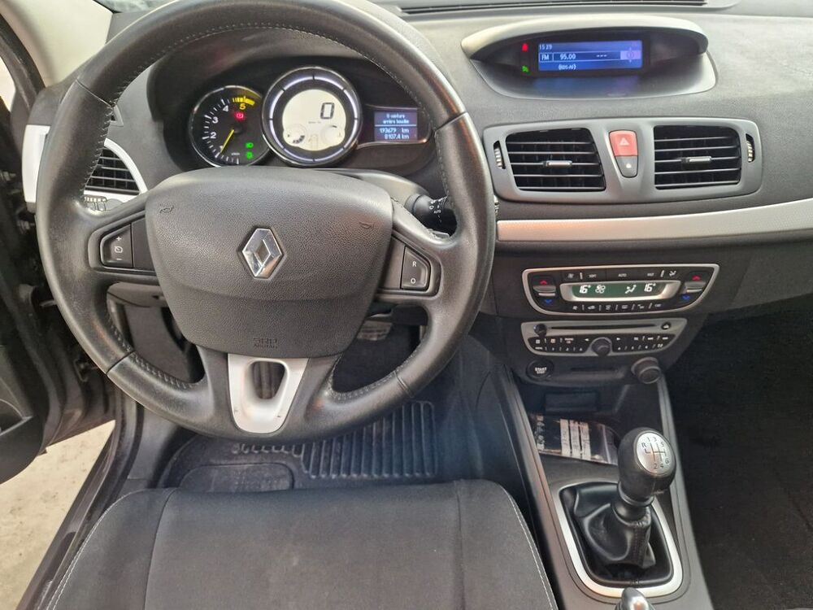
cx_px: 406
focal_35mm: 23
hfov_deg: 73.9
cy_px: 305
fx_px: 540
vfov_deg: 58.9
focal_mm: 5.4
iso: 640
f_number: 1.8
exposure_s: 1/100
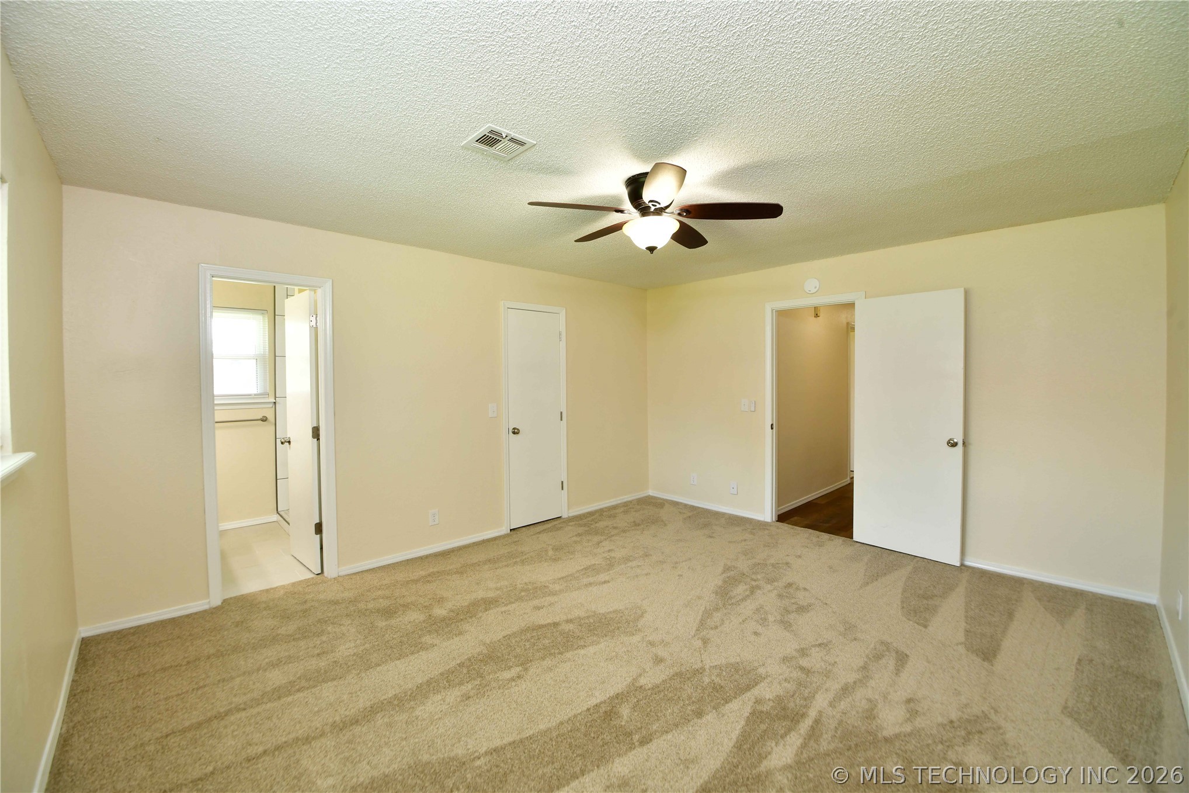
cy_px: 396
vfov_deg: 81.2
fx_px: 462
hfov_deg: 104.3
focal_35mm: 14
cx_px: 594
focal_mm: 14
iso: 500
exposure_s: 1/20
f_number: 9
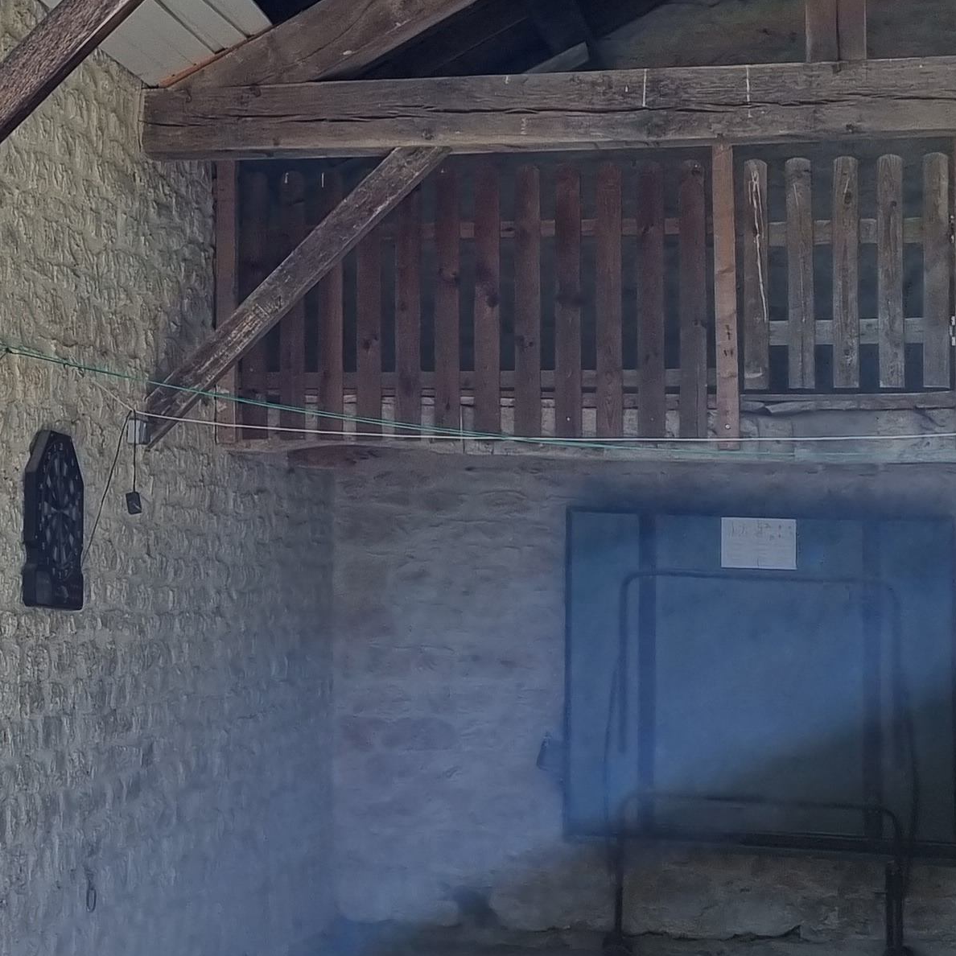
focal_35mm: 78
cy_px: 327
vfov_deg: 22.1
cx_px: 102
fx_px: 2437
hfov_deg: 21.7
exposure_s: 1/1536
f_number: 1.8
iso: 50
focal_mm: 5.4
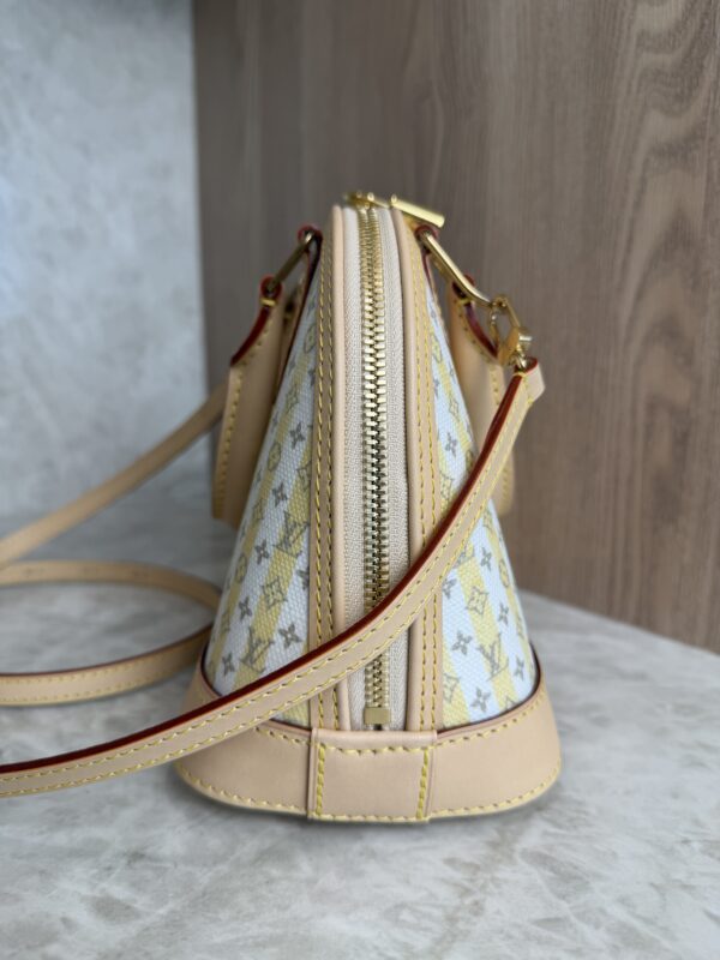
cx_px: 360
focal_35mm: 24
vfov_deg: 71.6
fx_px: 666
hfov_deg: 56.8
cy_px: 480
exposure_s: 1/124
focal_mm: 6.76
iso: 50
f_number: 1.78
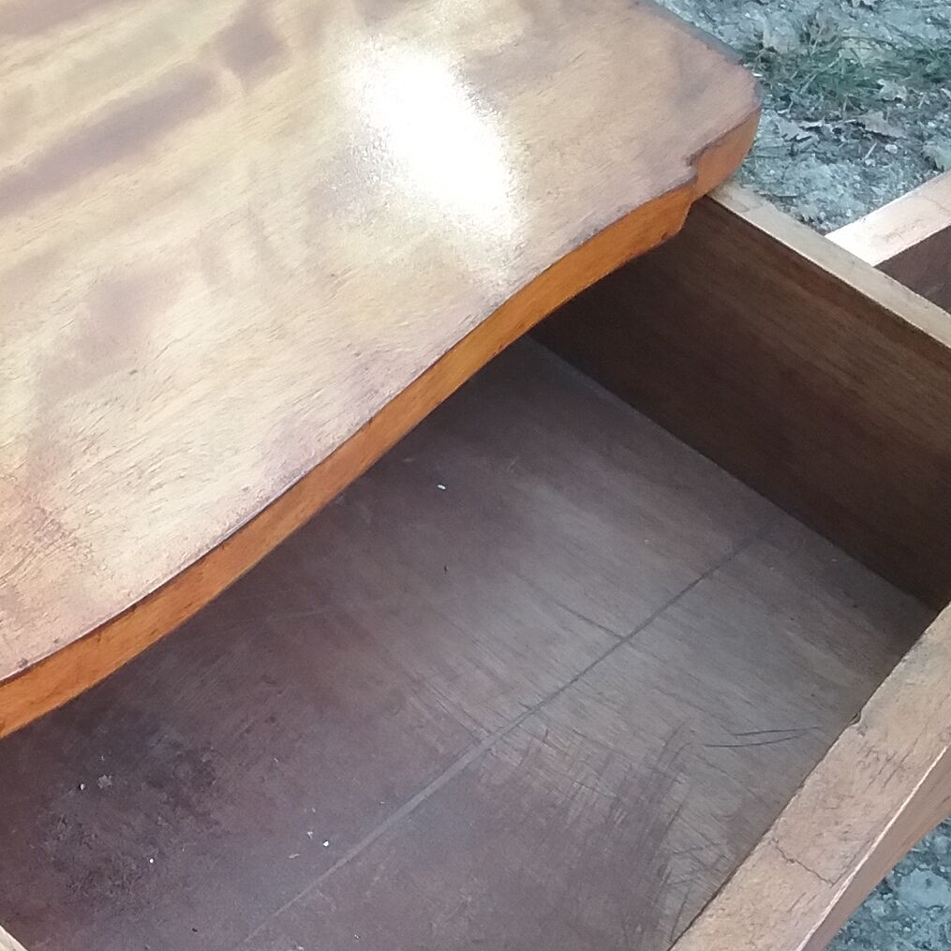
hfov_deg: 23.8
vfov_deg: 23.9
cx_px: 56
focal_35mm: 70
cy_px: 876
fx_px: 2176
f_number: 2.2
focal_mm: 3.3
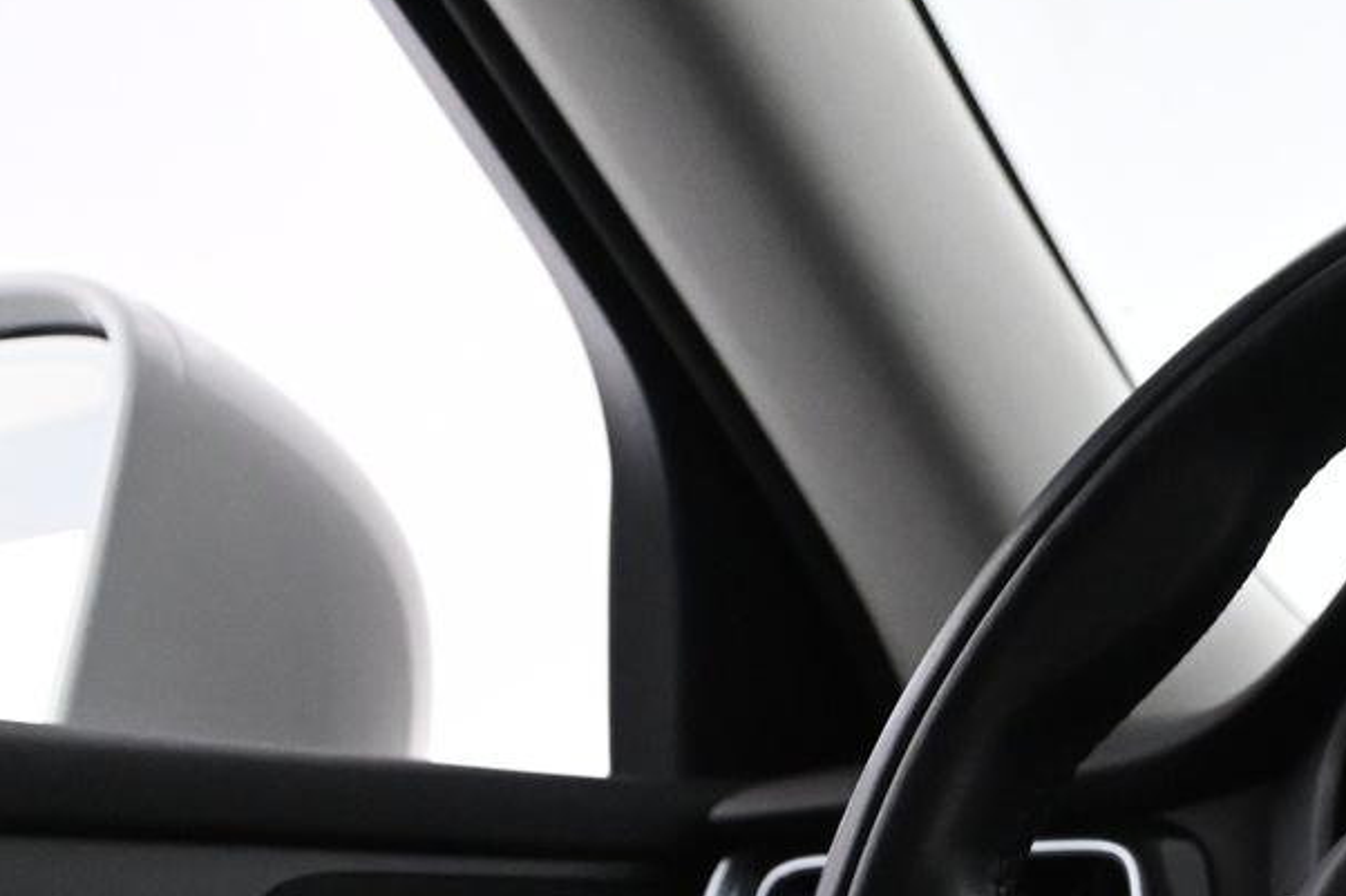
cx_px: 1702
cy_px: 1030
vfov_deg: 11.9
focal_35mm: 113
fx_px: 4224
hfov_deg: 17.1
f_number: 4.5
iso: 4000
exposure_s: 1/60
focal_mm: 28
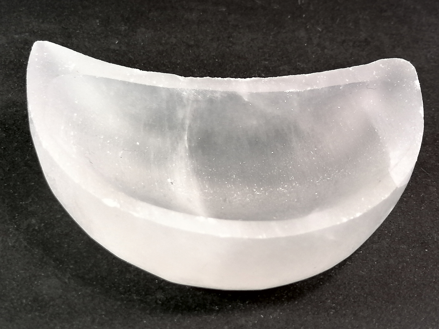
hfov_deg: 28.6
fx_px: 862
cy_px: 164
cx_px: 220
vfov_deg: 21.6
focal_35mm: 68
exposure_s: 1/60
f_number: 1.8
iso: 50
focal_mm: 4.75
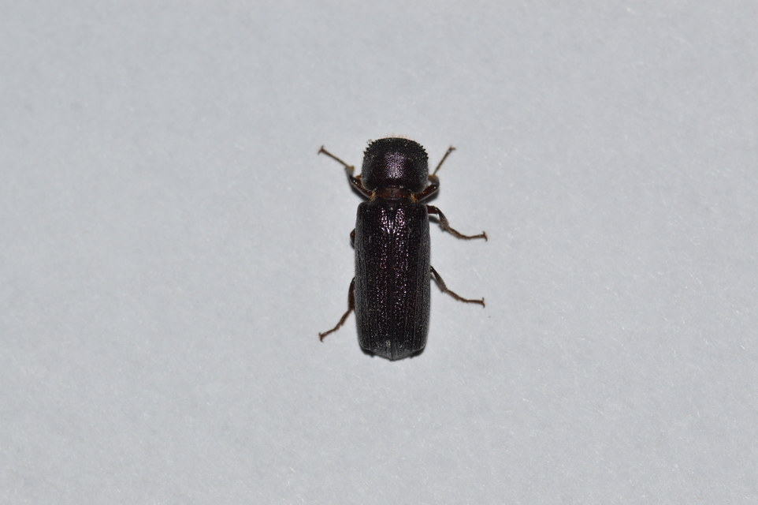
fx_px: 3314
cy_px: 252
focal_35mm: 158
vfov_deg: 8.7
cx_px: 379
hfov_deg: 13.0
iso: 100
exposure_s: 1/60
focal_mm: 105
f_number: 13
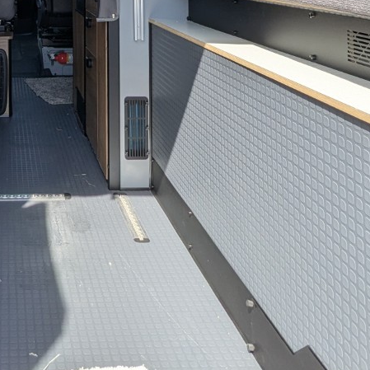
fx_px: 532
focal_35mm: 44
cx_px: 17
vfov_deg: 32.5
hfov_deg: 35.4
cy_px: -59
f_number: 2.2
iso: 56
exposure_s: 1/612
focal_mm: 2.35
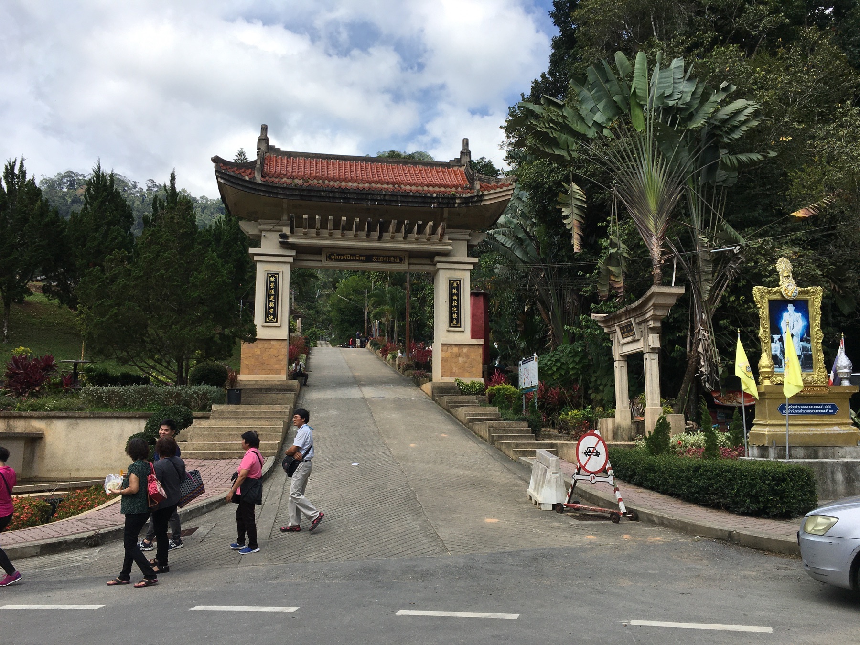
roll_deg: +0.1
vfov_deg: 48.2
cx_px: 430
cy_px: 322
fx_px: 720
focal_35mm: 29
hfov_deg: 61.7
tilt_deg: +10.5
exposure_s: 1/1221
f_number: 2.2
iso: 25
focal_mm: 4.15
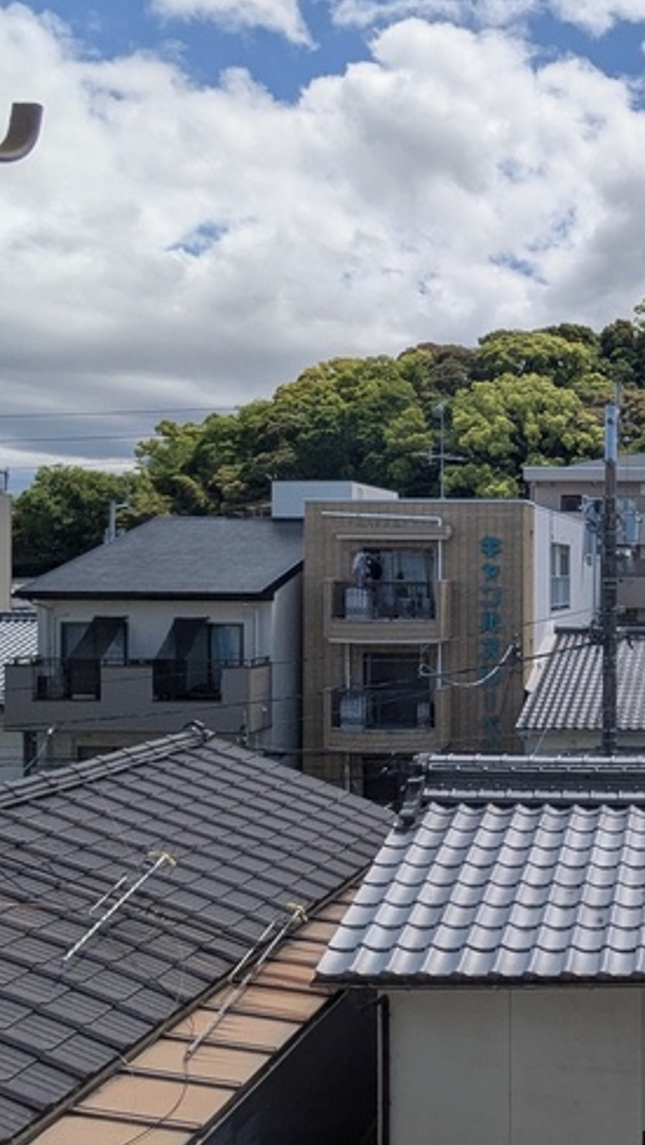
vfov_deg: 64.3
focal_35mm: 30
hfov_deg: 33.2
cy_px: 584
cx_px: 739
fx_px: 911
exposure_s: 1/3559
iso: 51
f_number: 2.2
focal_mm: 1.83
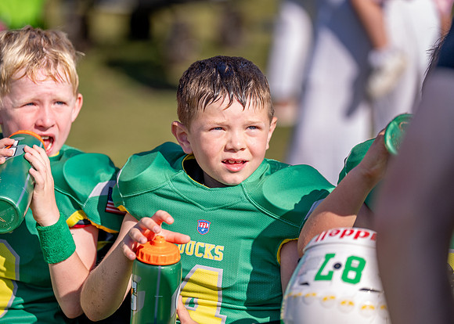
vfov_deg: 8.2
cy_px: 153
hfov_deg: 11.4
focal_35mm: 176
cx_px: 220
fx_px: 2269
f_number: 2.8
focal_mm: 155
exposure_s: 1/4000
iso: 250
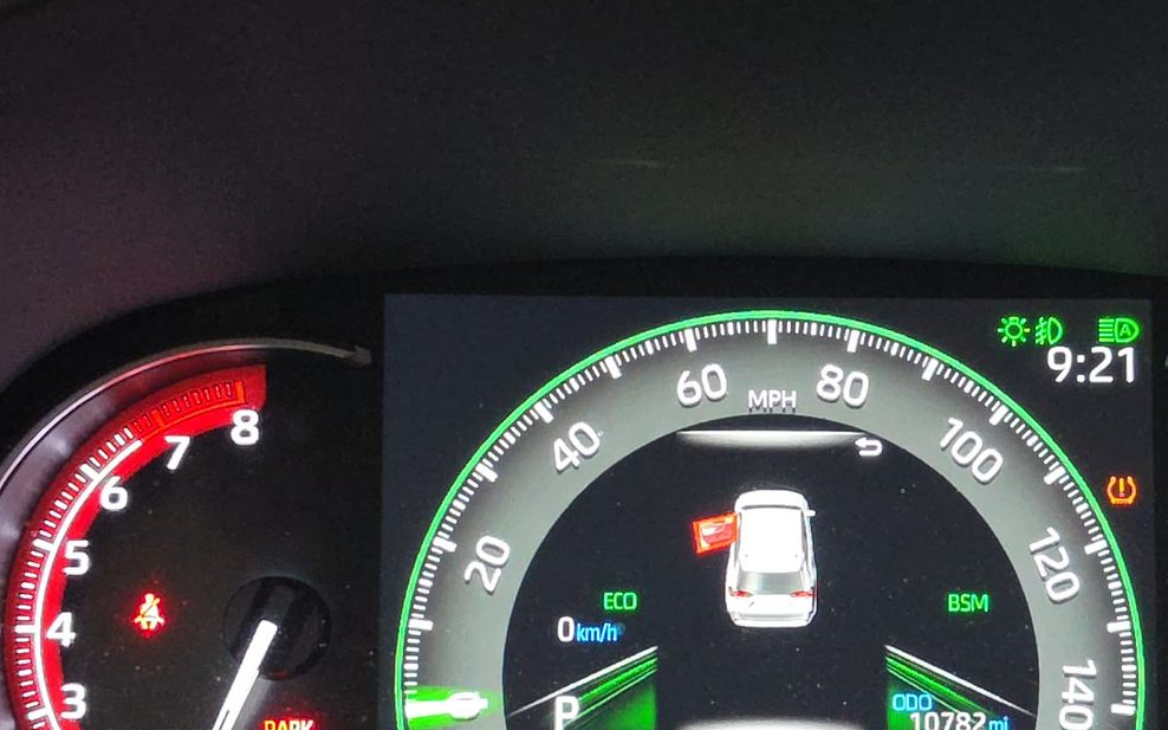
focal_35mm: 79
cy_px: 522
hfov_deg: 26.0
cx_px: 786
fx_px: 2514
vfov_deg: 16.4
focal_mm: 6.5
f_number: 1.4
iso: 192
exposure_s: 1/39
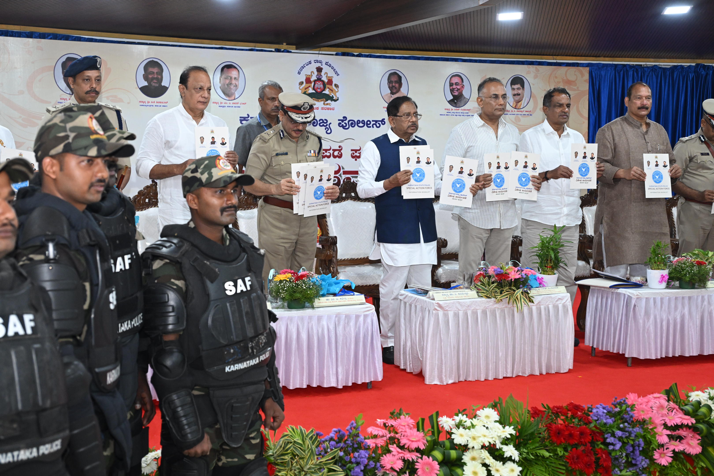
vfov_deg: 26.5
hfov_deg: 38.9
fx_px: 1011
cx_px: 357
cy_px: 238
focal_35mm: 51
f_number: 4.5
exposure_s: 1/200
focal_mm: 51
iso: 2500
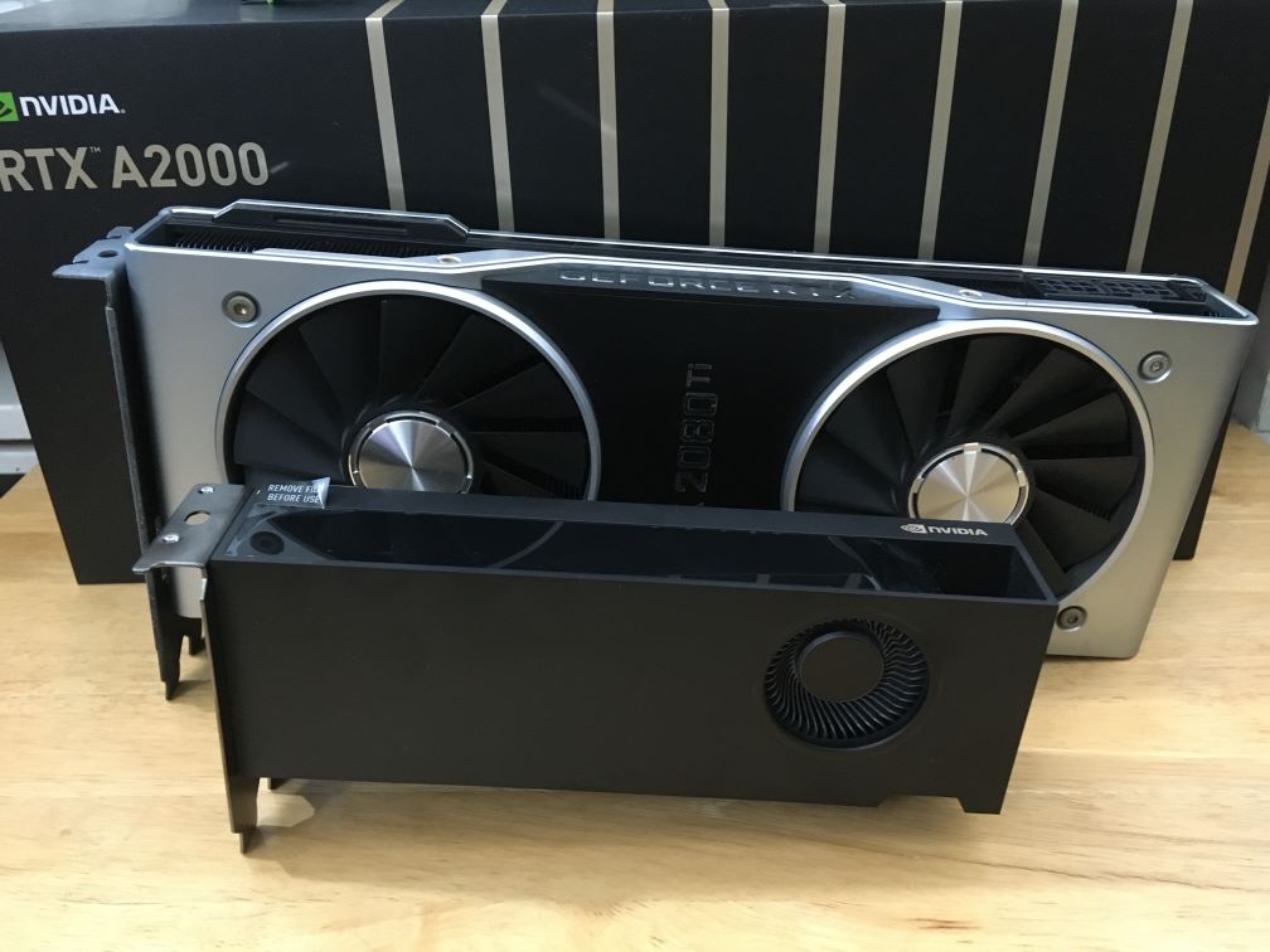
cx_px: 635
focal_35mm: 29
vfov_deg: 48.2
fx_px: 1064
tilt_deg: -29.9
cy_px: 476
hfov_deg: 61.7
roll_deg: +1.9
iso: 250
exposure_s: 1/17
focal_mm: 4.15
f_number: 2.2
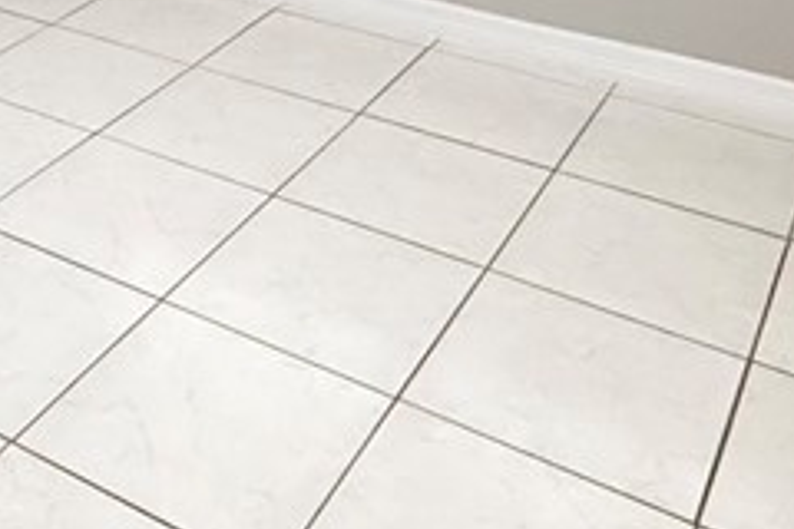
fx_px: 1367
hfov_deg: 30.6
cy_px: -423
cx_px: 50
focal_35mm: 62
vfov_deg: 17.7
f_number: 2.2
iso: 800
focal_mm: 2.22
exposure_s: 1/60
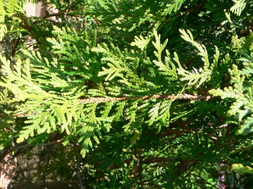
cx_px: 117
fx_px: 278
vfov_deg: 37.7
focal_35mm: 38
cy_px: 93
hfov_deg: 49.0
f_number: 4
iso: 80
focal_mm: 4.6
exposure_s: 1/160
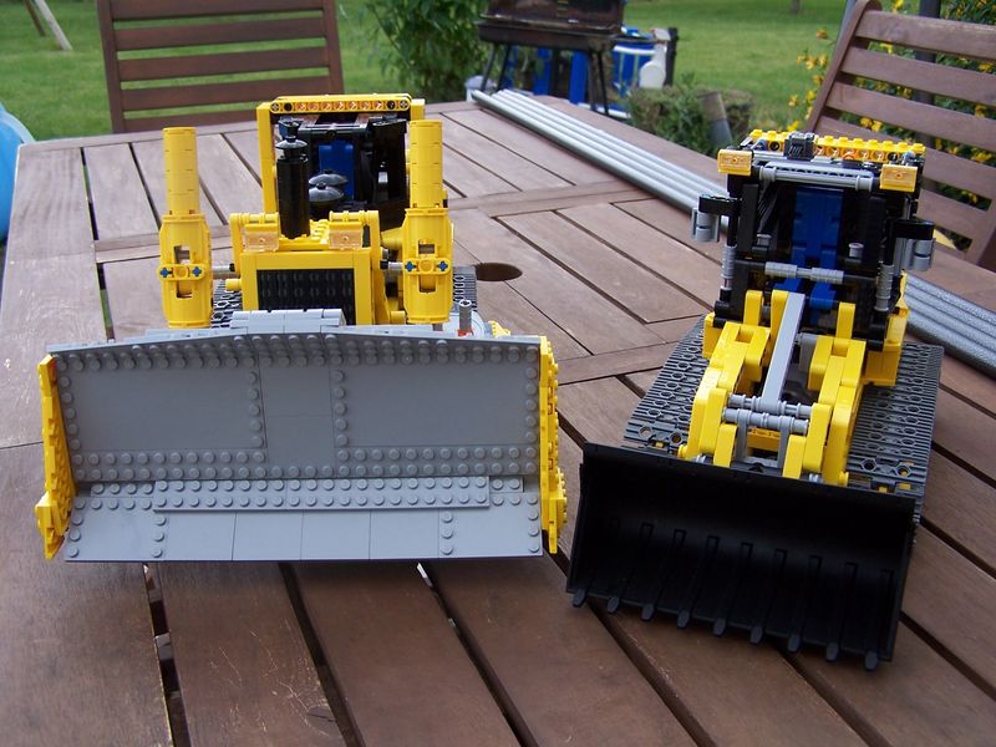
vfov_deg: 37.7
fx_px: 1093
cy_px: 374
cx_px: 498
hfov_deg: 49.0
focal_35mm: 38
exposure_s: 1/250
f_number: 2.8
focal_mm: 6.3
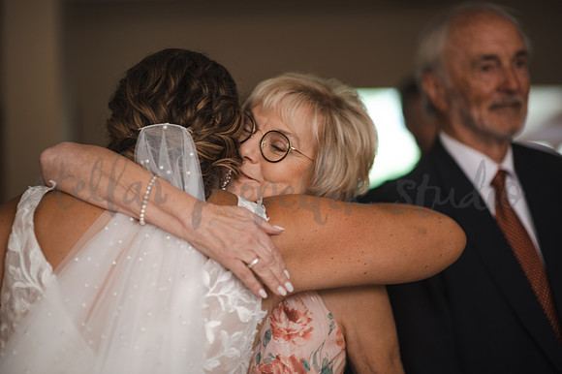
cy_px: 187
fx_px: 1326
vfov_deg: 16.1
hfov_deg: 23.9
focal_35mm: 85
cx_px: 281
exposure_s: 1/250
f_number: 1.4
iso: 250
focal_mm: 85
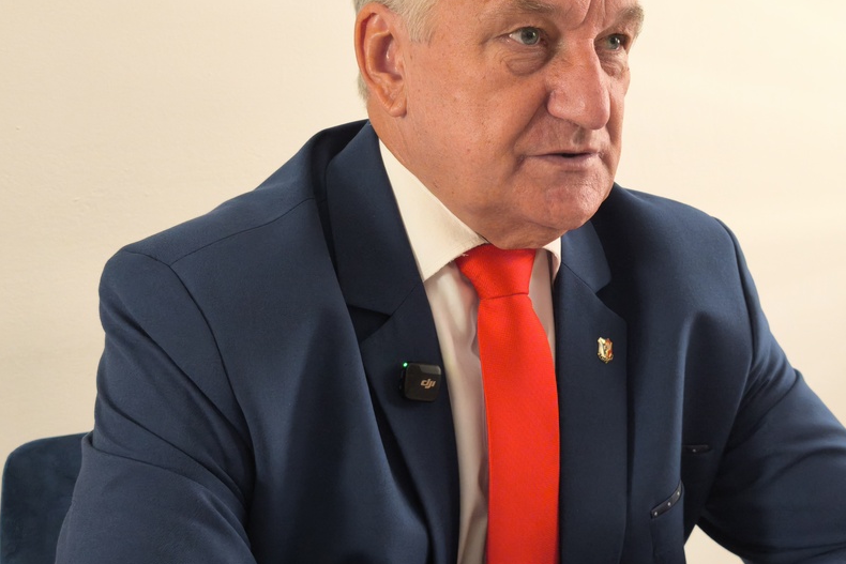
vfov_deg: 21.9
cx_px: 529
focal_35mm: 62
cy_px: 210
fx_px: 1457
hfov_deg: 32.2
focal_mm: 6.57
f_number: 1.6
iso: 250
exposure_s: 1/50
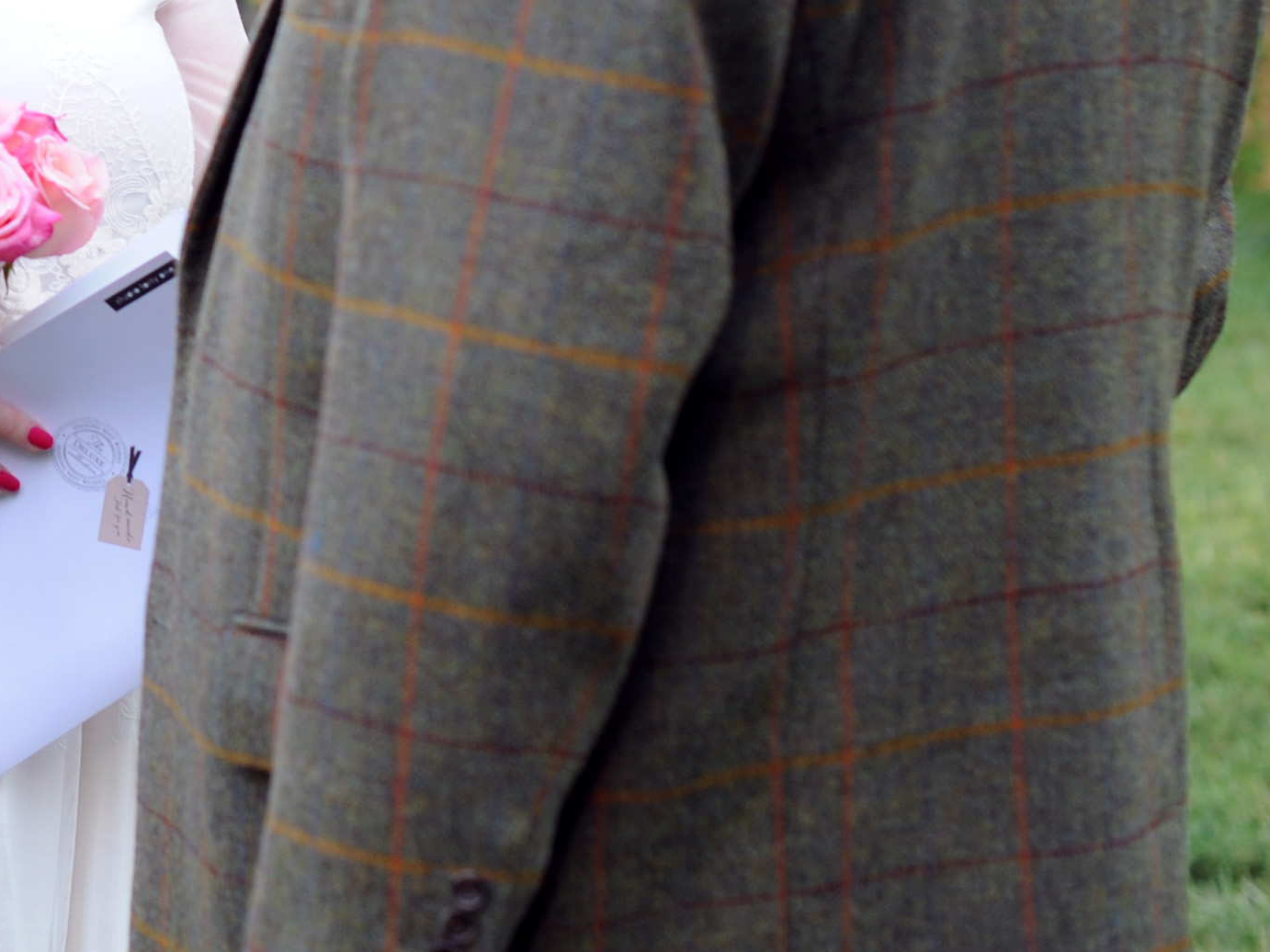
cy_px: -331
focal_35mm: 148
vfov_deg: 9.8
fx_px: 5429
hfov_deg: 12.9
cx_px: -322
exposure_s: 1/160
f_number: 3.2
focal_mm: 50
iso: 320
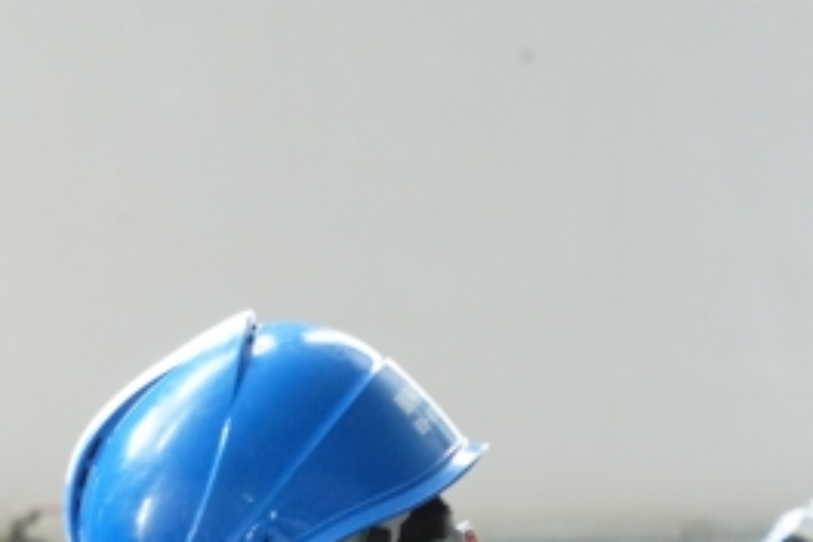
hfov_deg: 6.4
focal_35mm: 318
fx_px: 7181
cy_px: 1155
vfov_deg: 4.3
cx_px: -397
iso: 3200
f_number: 2.8
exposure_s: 1/160
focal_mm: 70
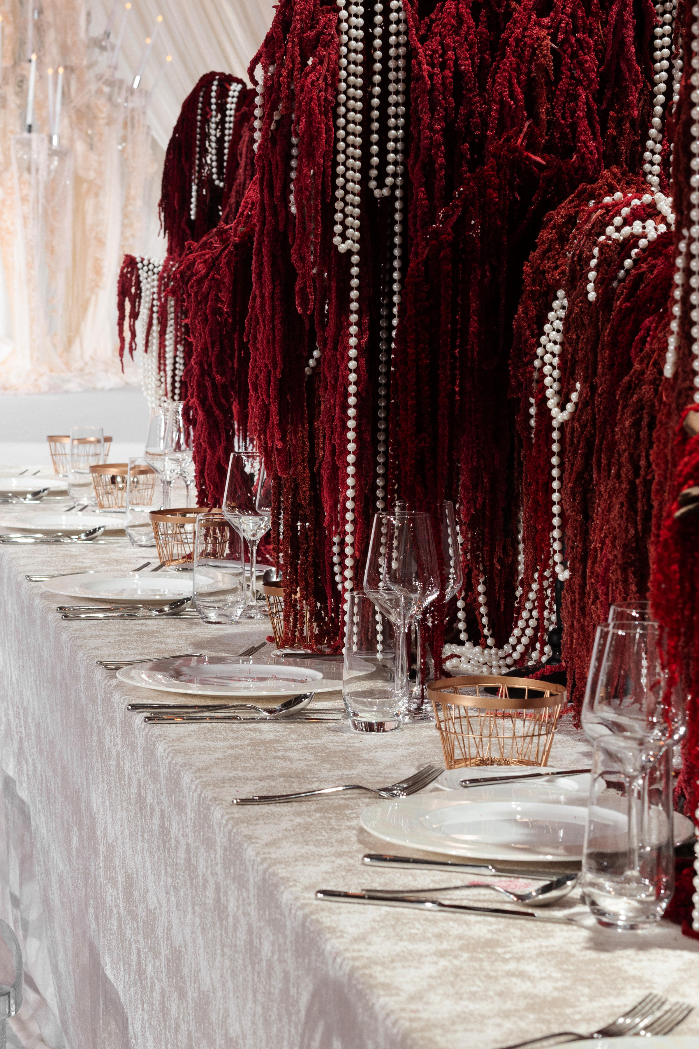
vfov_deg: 19.5
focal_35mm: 105
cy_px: 528
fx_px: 3058
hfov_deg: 13.0
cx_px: 273
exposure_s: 1/100
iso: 320
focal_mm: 55
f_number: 8
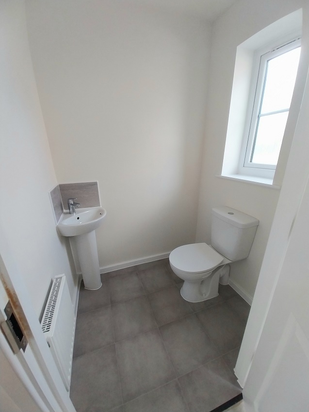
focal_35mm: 13
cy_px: 206
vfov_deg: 106.2
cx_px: 154
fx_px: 155
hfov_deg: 89.9
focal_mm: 1.13
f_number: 2.2
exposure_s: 1/100
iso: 100
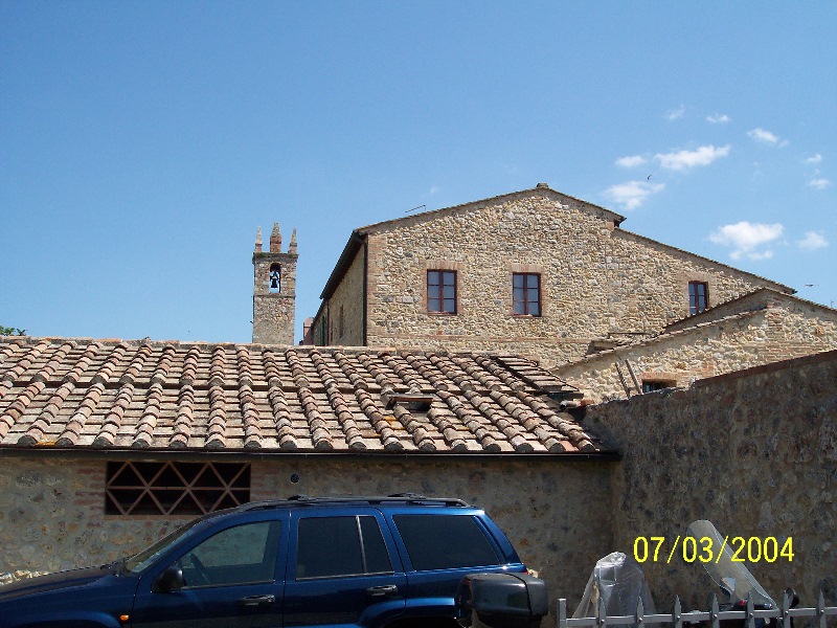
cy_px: 314
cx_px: 418
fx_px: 919
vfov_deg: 37.7
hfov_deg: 49.0
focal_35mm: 38
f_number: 4.8
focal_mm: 8
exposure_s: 1/700
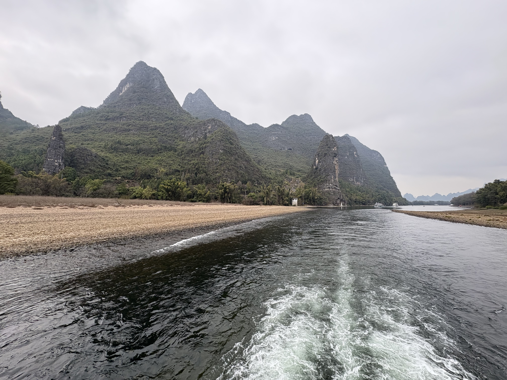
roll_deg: +0.2
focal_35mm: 14
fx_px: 205
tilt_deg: +4.2
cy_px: 190
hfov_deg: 102.1
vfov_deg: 85.7
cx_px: 254
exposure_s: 1/467
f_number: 2.2
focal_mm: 2.22
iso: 64
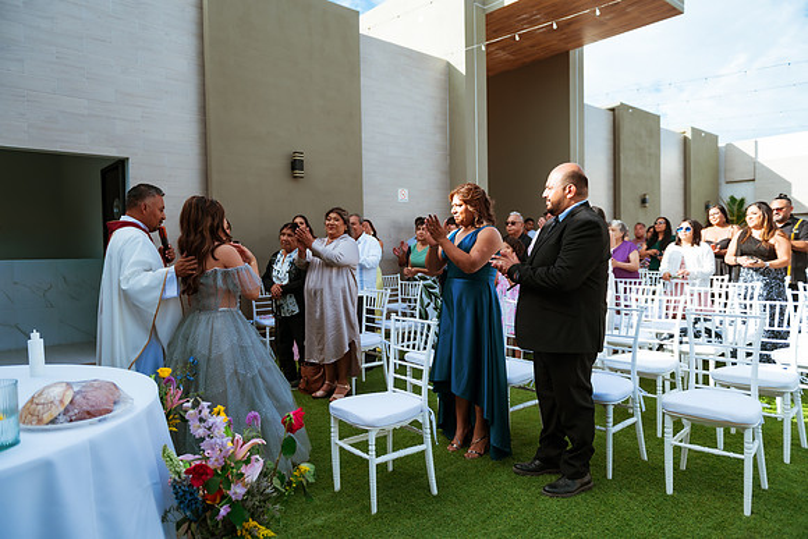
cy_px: 270
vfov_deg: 53.2
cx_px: 404
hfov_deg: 73.7
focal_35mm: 24
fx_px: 539
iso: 100
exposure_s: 1/800
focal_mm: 24
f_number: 2.8
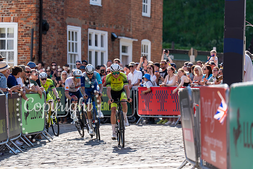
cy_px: 84
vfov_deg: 7.7
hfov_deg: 11.5
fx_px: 1251
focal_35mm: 178
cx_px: 126
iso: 160
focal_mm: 178
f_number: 3.5
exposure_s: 1/1000
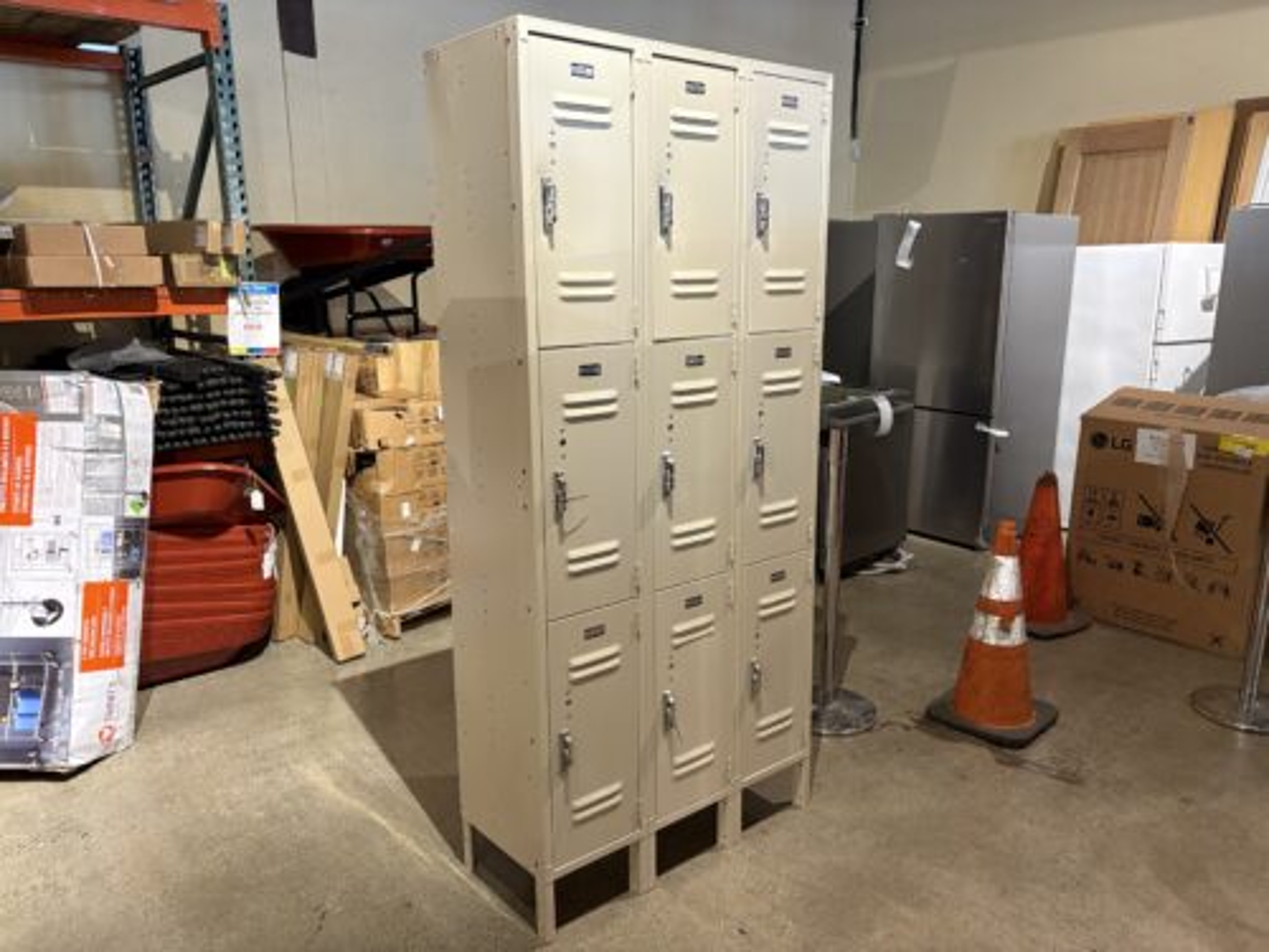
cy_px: 476
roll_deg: +0.4
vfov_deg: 53.1
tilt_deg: -13.7
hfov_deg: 67.3
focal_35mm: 26
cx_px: 634
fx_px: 953
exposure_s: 1/60
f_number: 1.6
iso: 320
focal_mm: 5.96
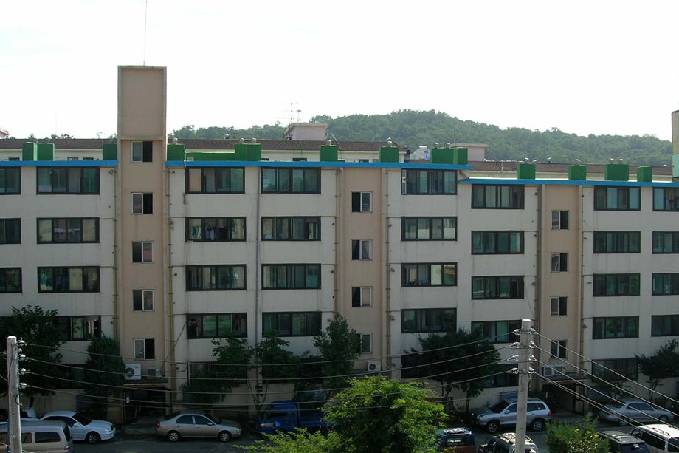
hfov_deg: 44.4
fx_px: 830
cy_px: 256
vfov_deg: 30.5
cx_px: 376
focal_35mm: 44
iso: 64
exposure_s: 1/366
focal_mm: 7.8
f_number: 4.8
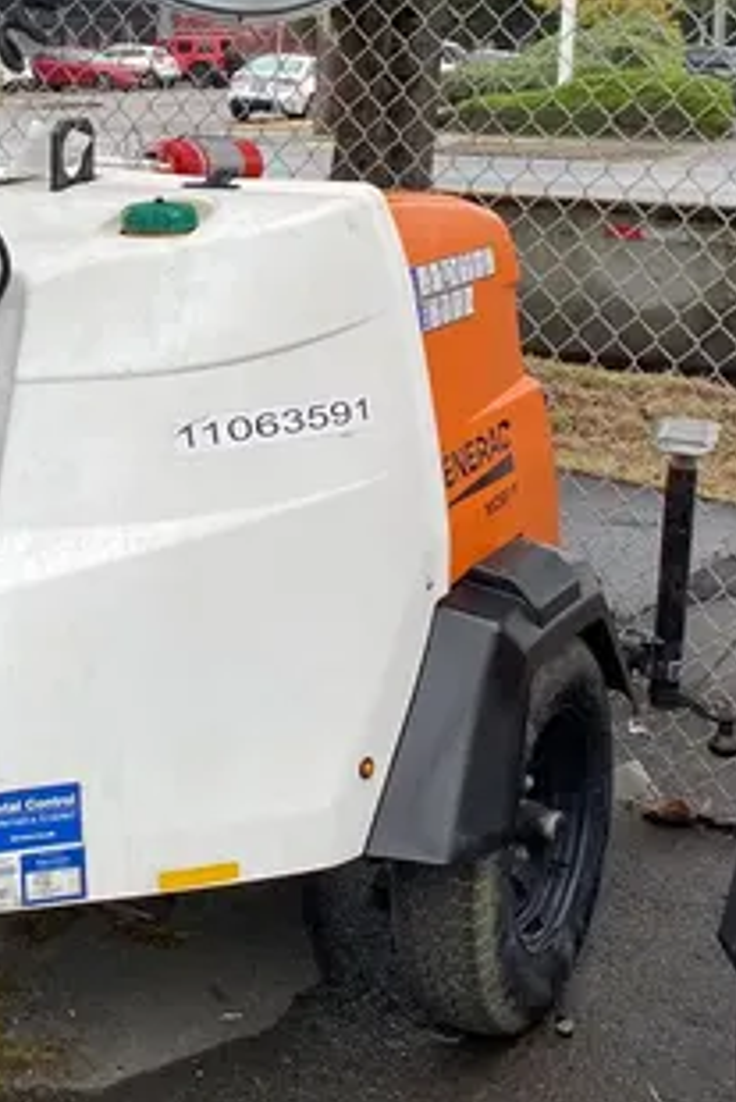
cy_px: 304
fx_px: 1960
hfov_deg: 20.7
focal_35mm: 64
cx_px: 43
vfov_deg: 31.0
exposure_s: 1/379
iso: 32
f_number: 1.8
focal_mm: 4.25
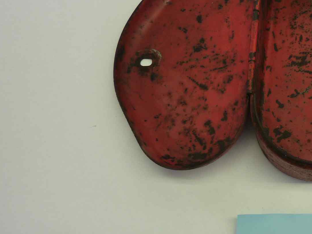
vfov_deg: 30.9
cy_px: 117
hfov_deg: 37.3
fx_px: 424
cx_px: 291
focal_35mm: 47
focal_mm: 4.1
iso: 125
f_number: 3.3
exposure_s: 1/40
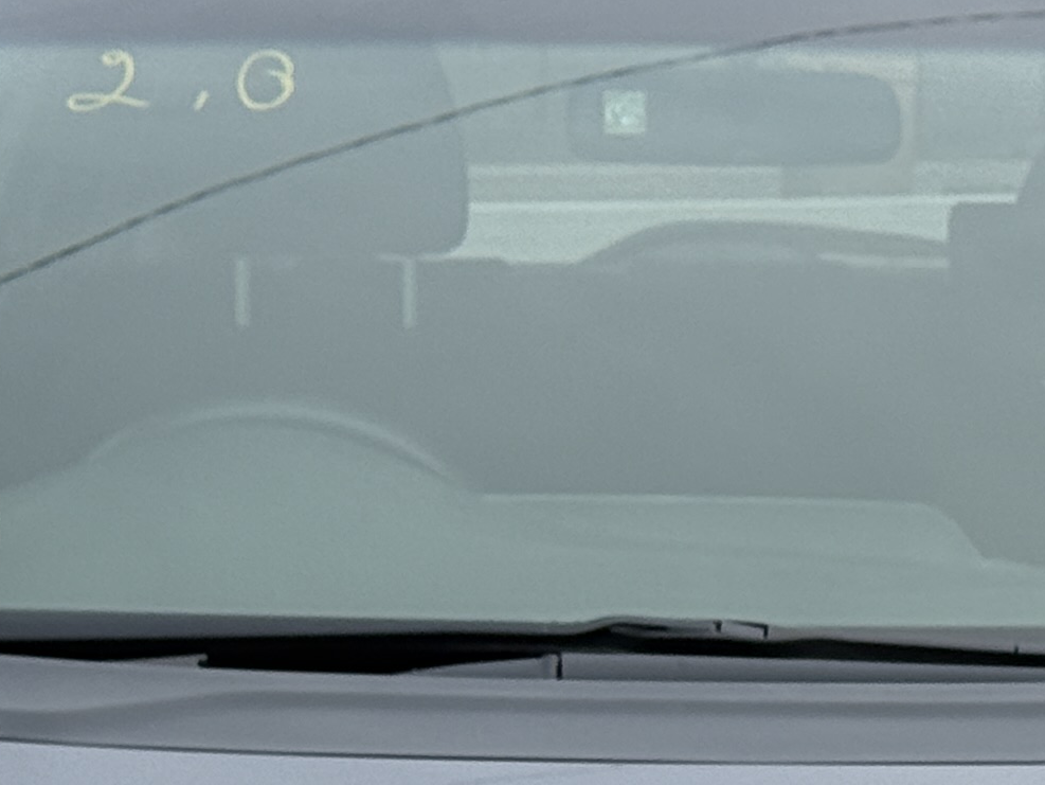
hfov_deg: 10.1
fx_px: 5919
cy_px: 1124
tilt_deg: -11.7
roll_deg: -2.3
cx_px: 729
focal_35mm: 196
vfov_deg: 7.5
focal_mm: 6.76
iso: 80
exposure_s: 1/3704
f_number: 1.78
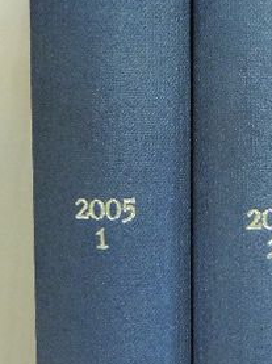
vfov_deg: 24.0
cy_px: 120
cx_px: 187
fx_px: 851
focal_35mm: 81
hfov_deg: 18.1
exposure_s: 1/60
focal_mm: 6.2
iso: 1600
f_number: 3.3
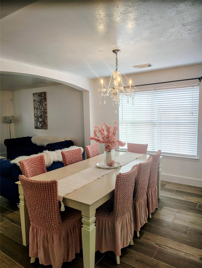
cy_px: 134
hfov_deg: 56.9
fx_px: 186
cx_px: 101
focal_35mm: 24
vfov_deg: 71.5
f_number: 1.8
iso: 491
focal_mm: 5.56
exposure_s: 1/120
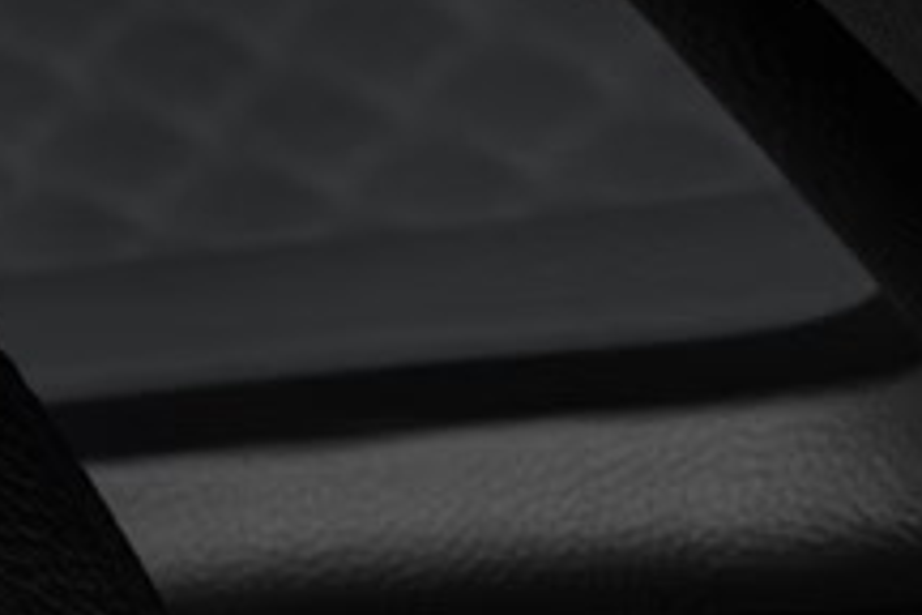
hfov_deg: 7.5
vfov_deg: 4.9
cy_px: 2178
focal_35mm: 263
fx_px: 6735
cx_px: -875
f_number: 10
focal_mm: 35
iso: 500
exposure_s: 1/125
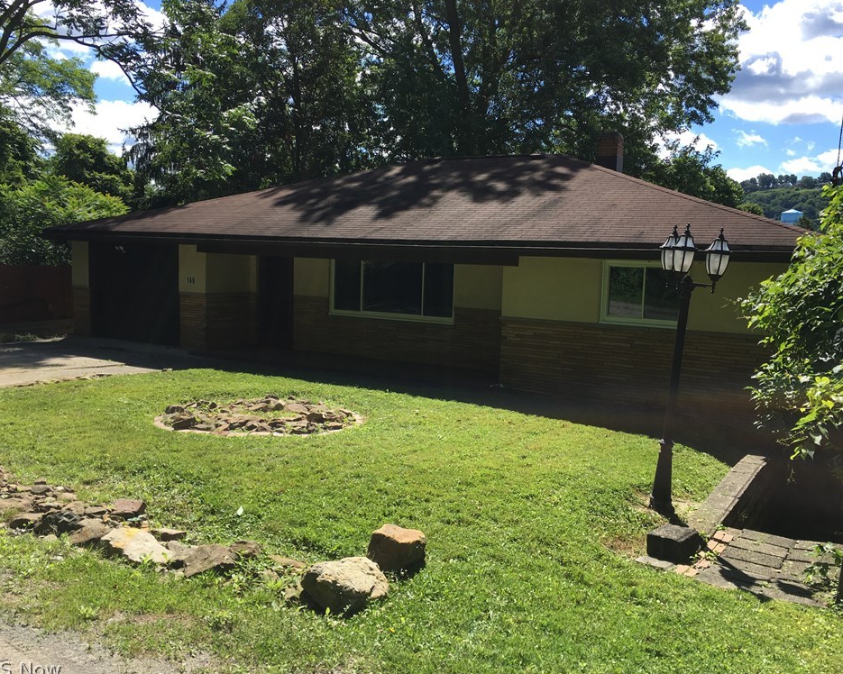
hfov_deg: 57.2
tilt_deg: -4.6
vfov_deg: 47.1
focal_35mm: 31
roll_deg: -2.6
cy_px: 338
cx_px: 428
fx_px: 773
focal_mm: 4.15
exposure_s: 1/1040
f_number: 2.2
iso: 25
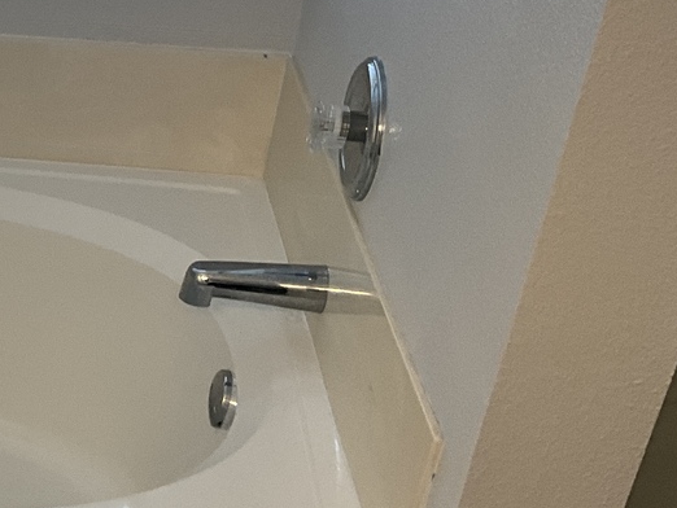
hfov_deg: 22.0
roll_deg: -3.4
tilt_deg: -31.8
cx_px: -197
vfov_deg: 18.4
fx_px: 1565
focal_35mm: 80
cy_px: 307
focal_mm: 3
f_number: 1.8
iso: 50
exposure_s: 1/60
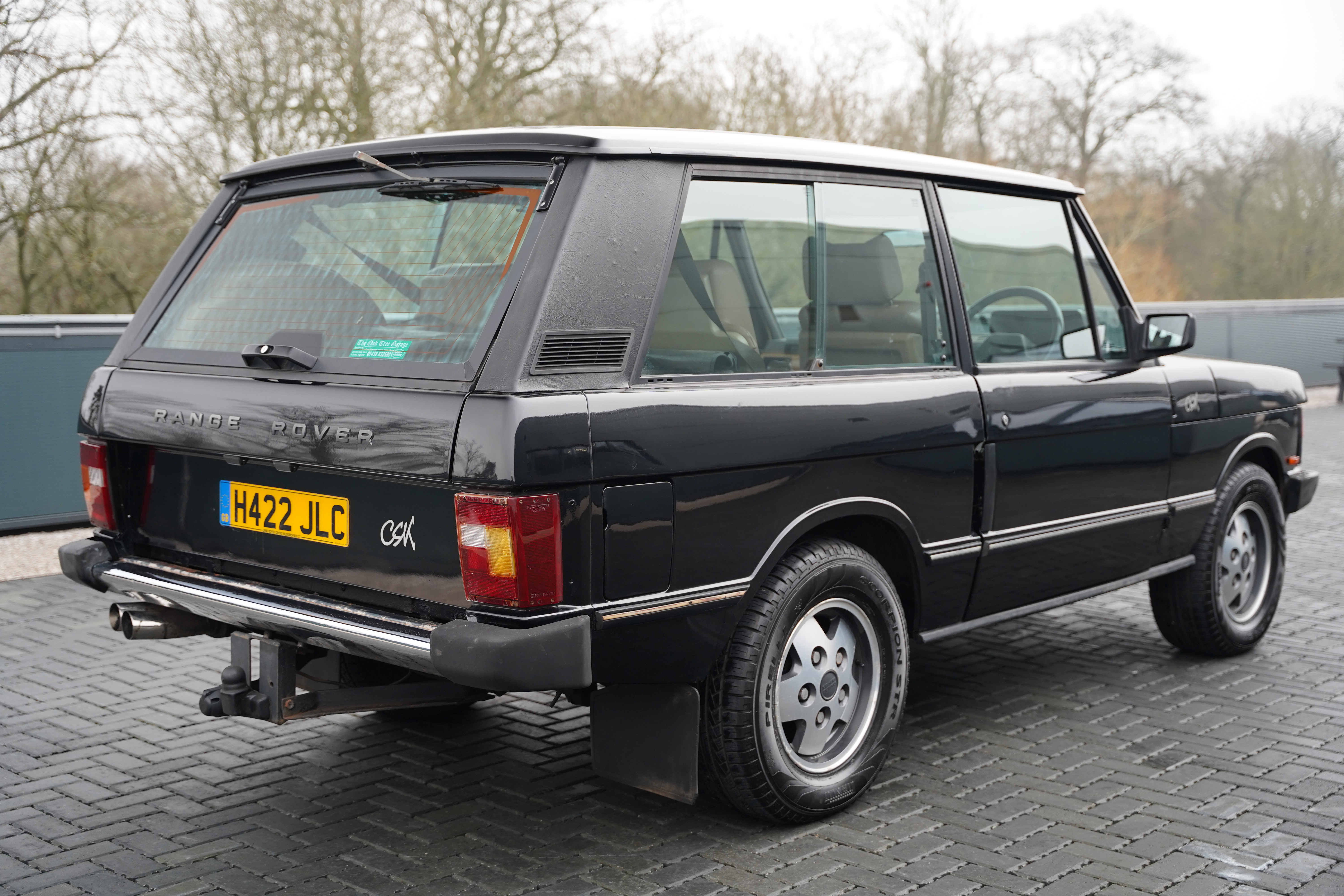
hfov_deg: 45.9
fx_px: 1587
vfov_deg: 31.5
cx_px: 672
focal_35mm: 42
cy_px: 448
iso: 800
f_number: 2.8
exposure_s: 1/200
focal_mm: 42.5
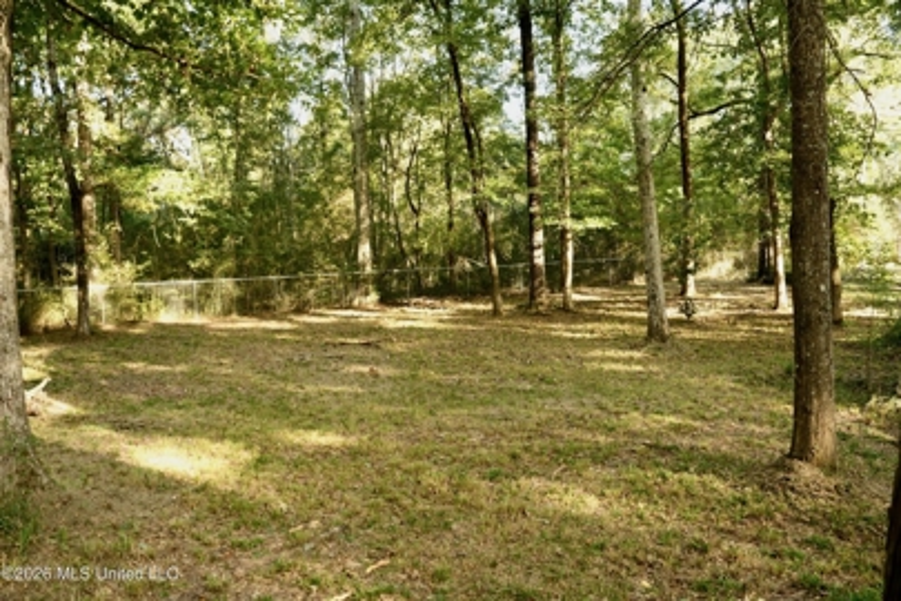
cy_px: 300
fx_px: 651
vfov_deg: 49.6
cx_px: 450
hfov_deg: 69.4
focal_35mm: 26
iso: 640
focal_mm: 26
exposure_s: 1/40
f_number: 6.3
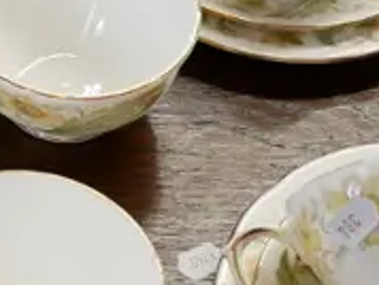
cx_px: -224
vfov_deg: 10.5
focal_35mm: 138
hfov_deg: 13.3
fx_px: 1513
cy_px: -81
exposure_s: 1/60
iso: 1000
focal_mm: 12
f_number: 4
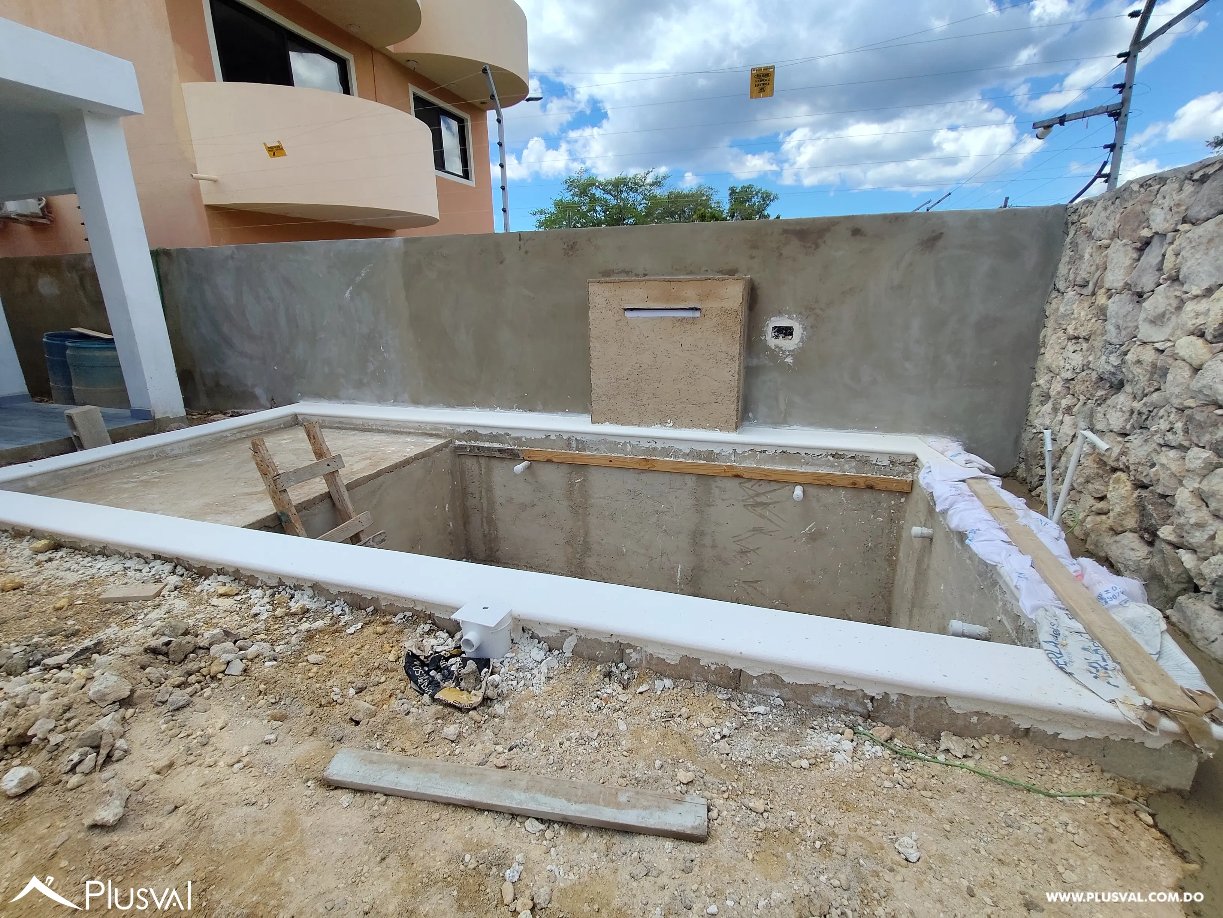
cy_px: 459
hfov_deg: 94.5
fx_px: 565
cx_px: 612
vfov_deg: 78.1
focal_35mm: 16
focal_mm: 1.67
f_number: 2.2
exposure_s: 1/1380
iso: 50
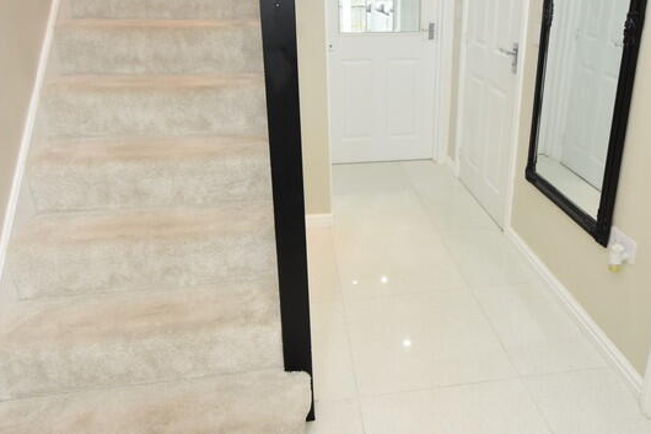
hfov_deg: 62.9
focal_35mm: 29
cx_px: 400
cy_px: 143
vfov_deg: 44.3
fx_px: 524
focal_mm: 10
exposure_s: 1/100
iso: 800
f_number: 5
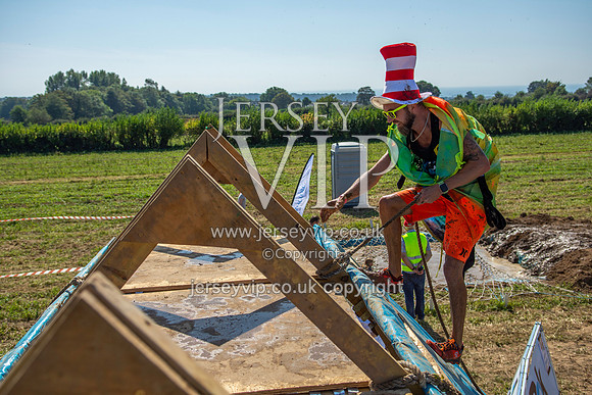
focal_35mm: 39
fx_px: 641
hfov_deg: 49.5
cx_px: 296
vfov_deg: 34.2
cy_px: 198
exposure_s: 1/5000
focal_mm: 26
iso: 100
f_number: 4
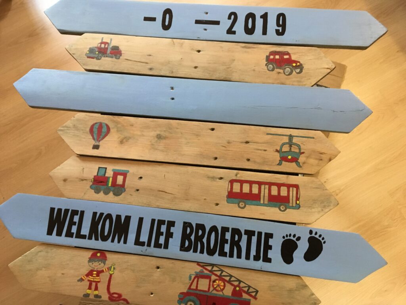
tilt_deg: -76.4
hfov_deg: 61.7
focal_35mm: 29
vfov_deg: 48.2
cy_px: 152
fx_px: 340
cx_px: 203
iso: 200
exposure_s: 1/20
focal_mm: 4.15
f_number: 2.2
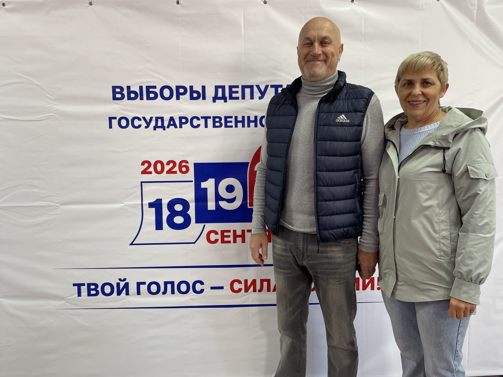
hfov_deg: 67.3
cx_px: 252
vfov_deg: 53.1
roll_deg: +0.6
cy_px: 188
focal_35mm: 26
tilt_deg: -4.4
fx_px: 378
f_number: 1.6
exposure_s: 1/50
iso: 100
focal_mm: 4.2
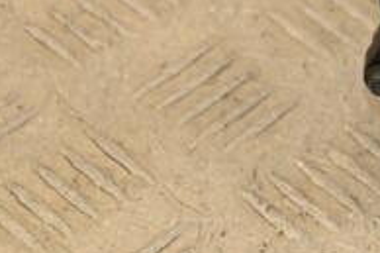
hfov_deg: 6.3
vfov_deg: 4.2
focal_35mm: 325
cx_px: 548
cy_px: -82
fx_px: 3428
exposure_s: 1/160
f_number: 5.3
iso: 800
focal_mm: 70
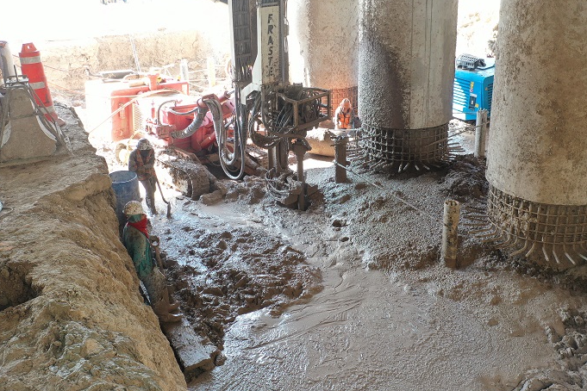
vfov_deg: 35.9
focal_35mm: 37
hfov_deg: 51.8
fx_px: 603
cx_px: 322
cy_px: 164
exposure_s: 1/40
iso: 100
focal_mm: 10.26
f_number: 3.2
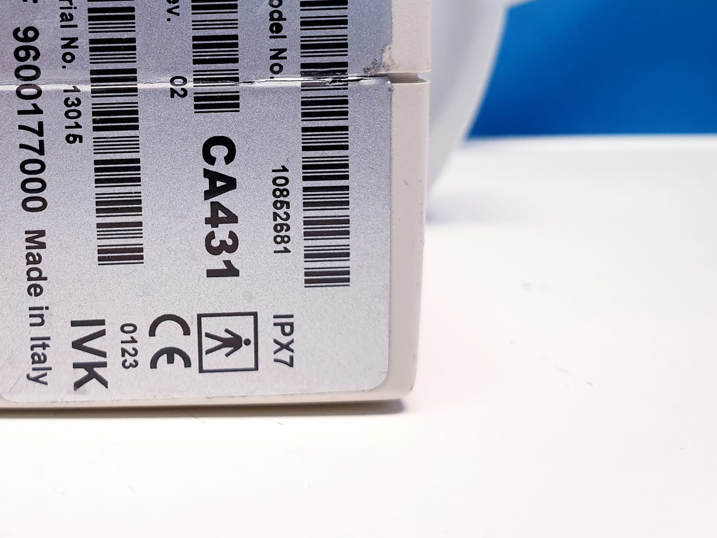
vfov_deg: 32.5
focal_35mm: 43
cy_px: 95
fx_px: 891
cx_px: 155
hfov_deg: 42.1
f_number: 2.4
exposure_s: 1/50
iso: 200
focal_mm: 4.3
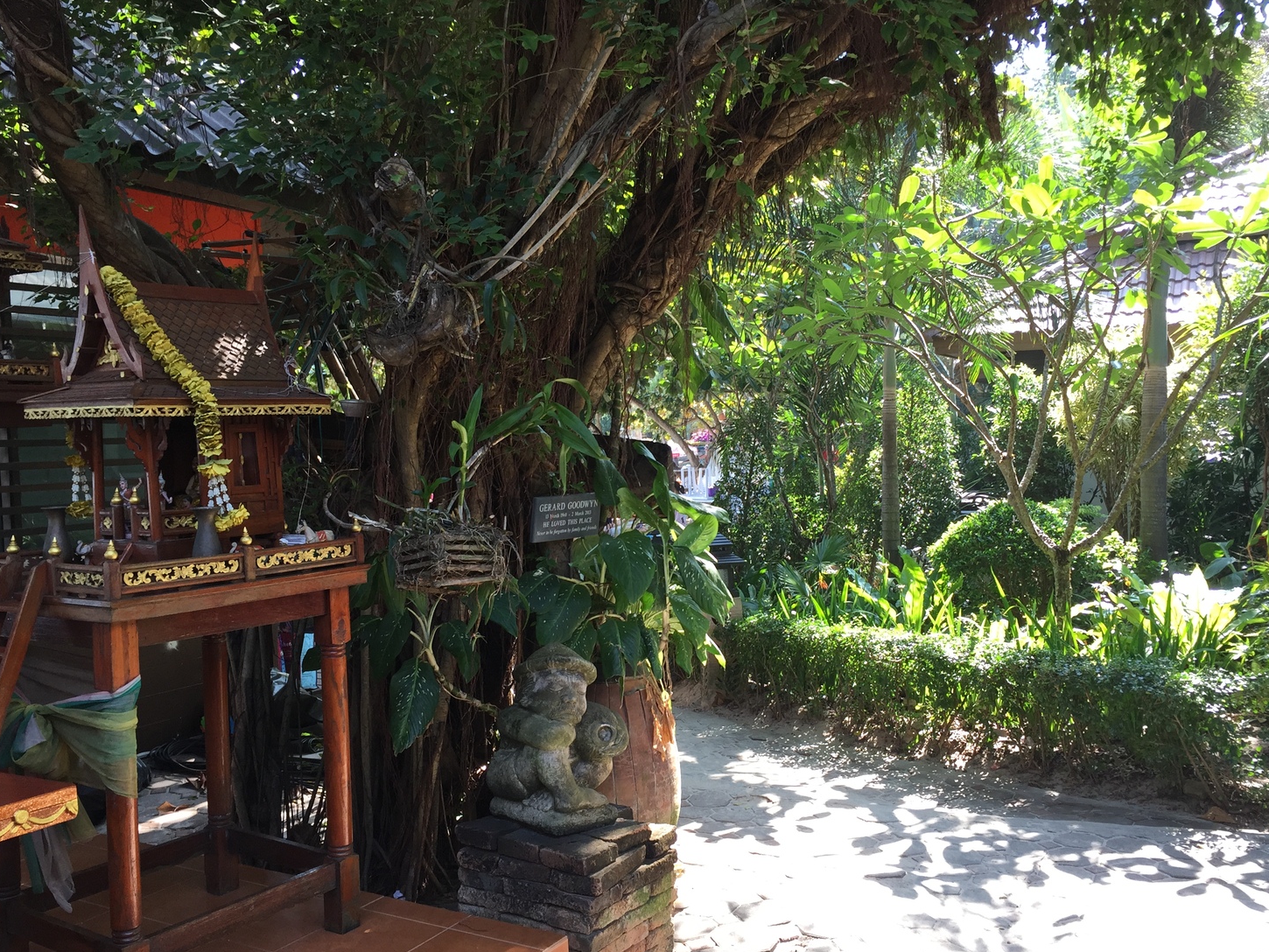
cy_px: 494
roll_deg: +0.0
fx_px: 1173
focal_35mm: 32
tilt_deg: -2.0
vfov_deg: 44.2
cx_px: 660
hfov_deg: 56.8
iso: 32
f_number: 2.2
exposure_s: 1/120
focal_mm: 4.15
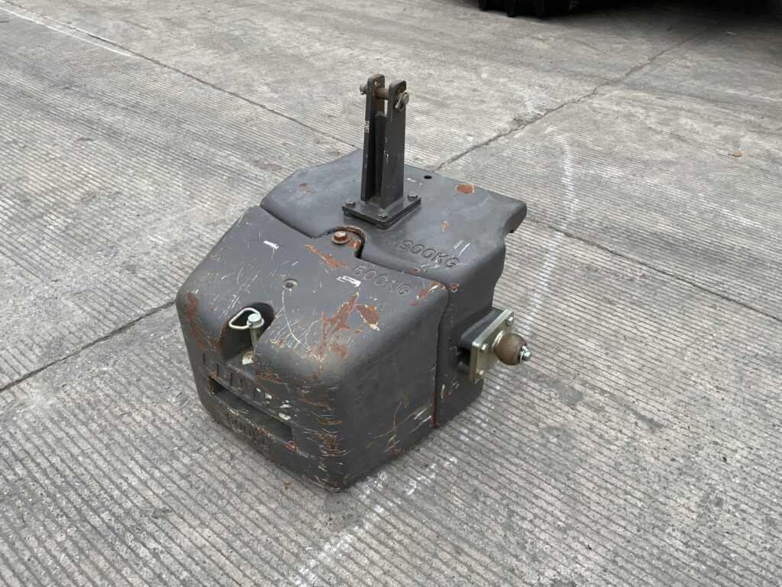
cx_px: 391
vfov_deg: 48.2
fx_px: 655
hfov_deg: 61.7
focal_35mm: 29
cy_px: 294
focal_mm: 3
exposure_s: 1/962
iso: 16
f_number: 1.8
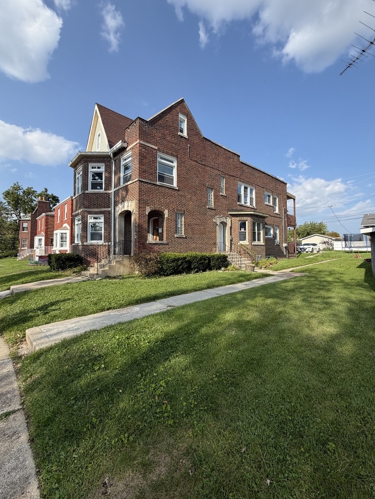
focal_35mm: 15
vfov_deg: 98.1
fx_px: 217
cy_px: 241
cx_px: 197
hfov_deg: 81.7
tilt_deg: +3.8
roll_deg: +0.7
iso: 32
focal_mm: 2.22
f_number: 2.2
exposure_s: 1/770
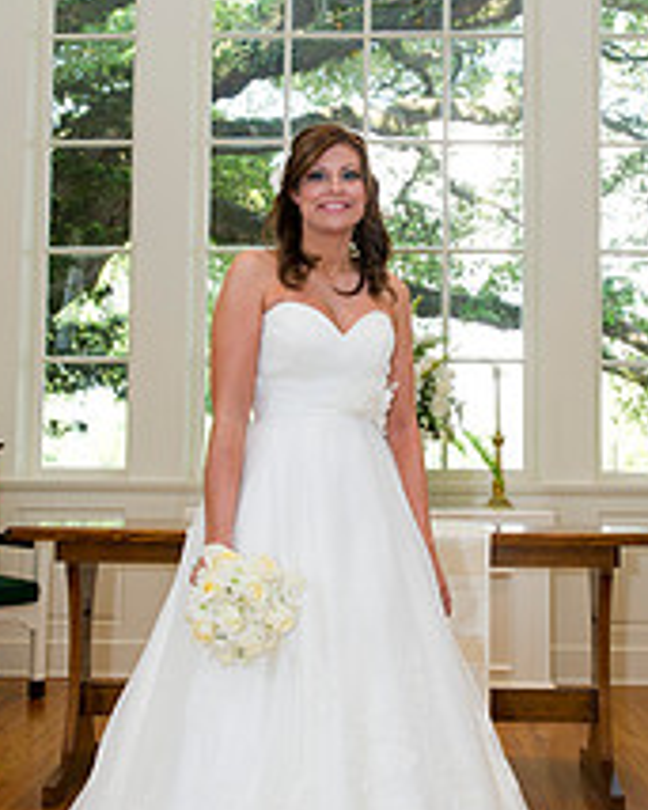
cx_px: 358
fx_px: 1511
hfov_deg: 24.2
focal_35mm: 63
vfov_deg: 30.0
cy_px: 344
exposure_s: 1/200
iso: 800
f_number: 5.6
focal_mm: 32
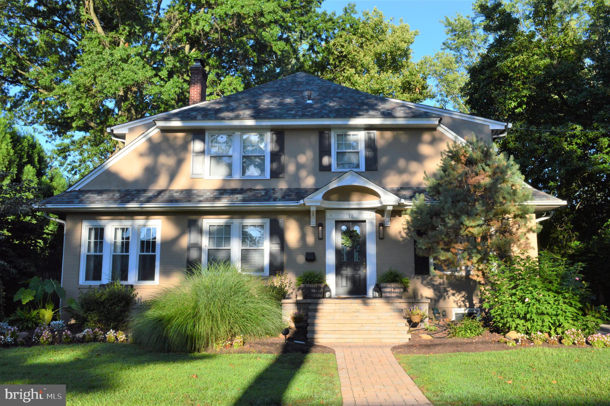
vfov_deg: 39.9
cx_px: 305
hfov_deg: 57.3
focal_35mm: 33
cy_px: 203
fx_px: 559
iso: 400
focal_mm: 22
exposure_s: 1/320
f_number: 10
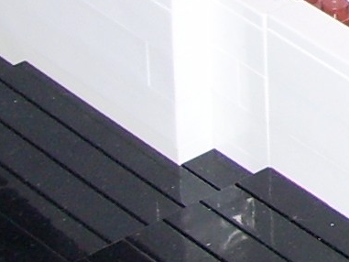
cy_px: -233
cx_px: 940
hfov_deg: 6.8
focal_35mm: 272
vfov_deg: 5.4
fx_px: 2743
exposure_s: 1/60
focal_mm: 7.6
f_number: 3
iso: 80
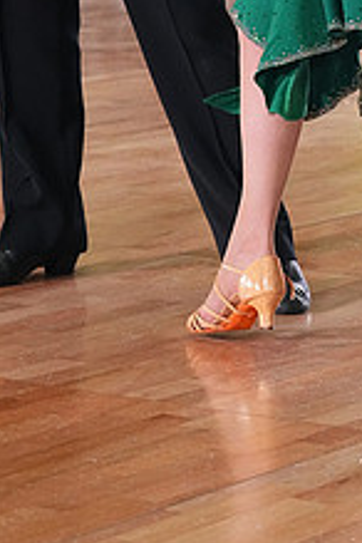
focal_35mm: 185
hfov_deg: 7.4
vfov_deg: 10.9
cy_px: -121
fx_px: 2790
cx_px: 319
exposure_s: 1/320
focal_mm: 70
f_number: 5.6
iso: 5000
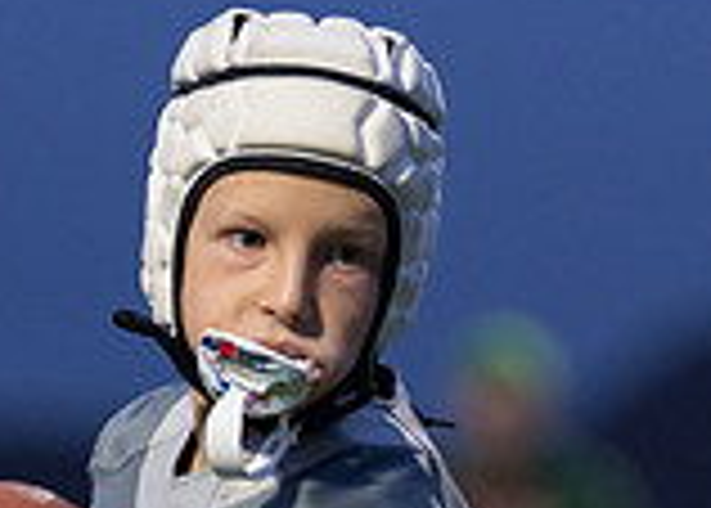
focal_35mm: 782
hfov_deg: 2.6
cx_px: 263
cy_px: 824
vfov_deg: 1.8
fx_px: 15798
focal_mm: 170
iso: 800
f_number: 2.8
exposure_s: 1/320
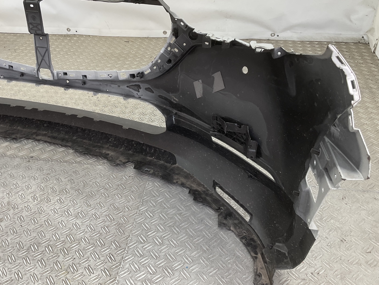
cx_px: 151
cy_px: 122
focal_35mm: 36
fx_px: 394
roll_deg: +3.0
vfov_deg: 39.6
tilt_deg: -32.4
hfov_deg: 51.0
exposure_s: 1/100
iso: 25
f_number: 1.8
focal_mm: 3
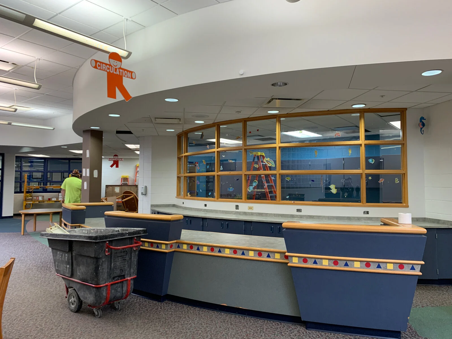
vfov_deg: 53.1
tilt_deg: +3.2
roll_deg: +0.1
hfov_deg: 67.3
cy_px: 170
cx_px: 226
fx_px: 339
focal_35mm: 26
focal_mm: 4.25
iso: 100
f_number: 1.8
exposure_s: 1/72
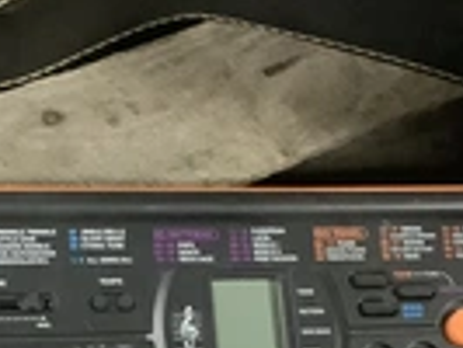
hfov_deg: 21.0
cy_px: 421
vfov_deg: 15.3
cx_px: 167
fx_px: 1245
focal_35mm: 93
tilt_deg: -70.9
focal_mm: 3.3
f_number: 2.4
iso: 500
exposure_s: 1/30
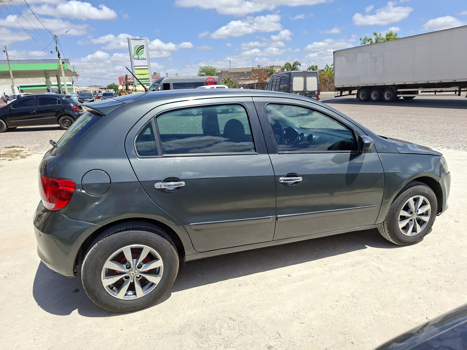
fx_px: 310
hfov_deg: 73.9
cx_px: 234
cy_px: 175
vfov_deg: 58.9
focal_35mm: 23
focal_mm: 5.54
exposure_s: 1/2326
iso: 50
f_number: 1.8
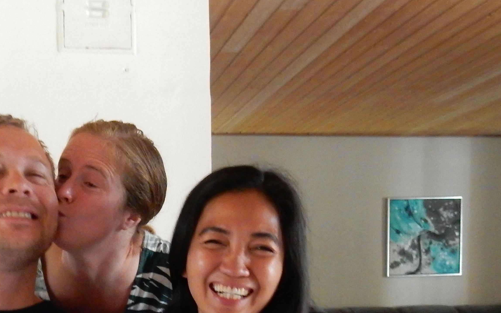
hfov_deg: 37.0
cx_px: 109
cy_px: 356
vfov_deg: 22.8
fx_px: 724
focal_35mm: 53
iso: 800
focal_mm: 4.5
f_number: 3.7
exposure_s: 1/30
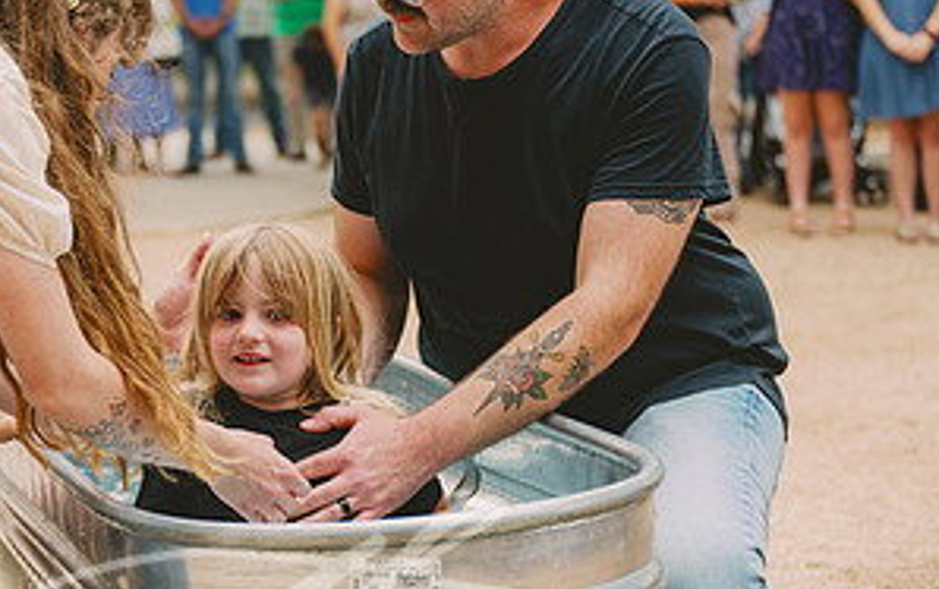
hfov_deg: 19.7
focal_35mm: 105
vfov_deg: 12.5
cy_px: 317
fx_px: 2690
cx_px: 325
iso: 250
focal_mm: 53
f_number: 2.8
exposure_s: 1/640
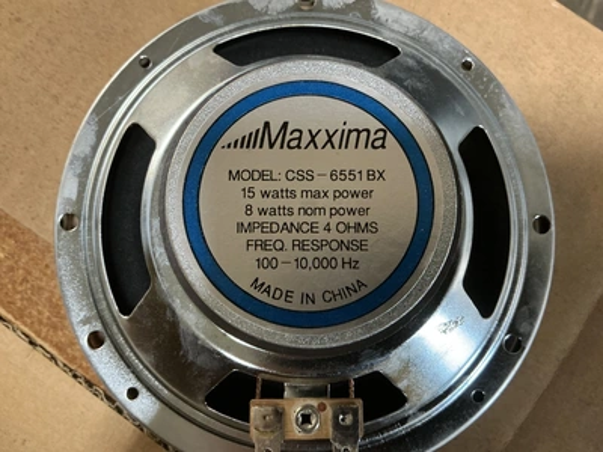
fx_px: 488
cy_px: 226
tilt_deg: -83.0
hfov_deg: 63.4
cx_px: 302
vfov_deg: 49.7
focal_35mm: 28
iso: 250
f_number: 1.8
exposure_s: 1/40
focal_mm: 3
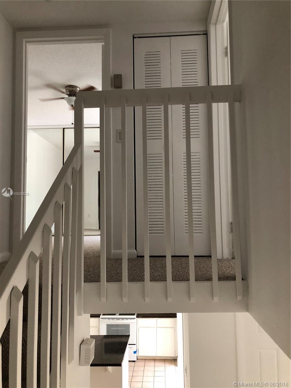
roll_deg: +1.5
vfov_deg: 61.7
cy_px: 194
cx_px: 146
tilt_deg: +3.6
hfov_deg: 48.2
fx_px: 325
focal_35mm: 29
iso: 40
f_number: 1.8
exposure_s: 1/20
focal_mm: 3.99
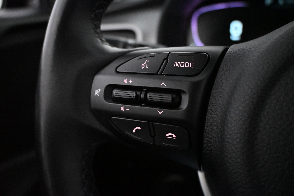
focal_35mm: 31
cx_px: 147
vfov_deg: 42.6
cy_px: 98
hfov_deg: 60.7
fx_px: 251
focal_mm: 20.5
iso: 12800
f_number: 3.8
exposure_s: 1/125
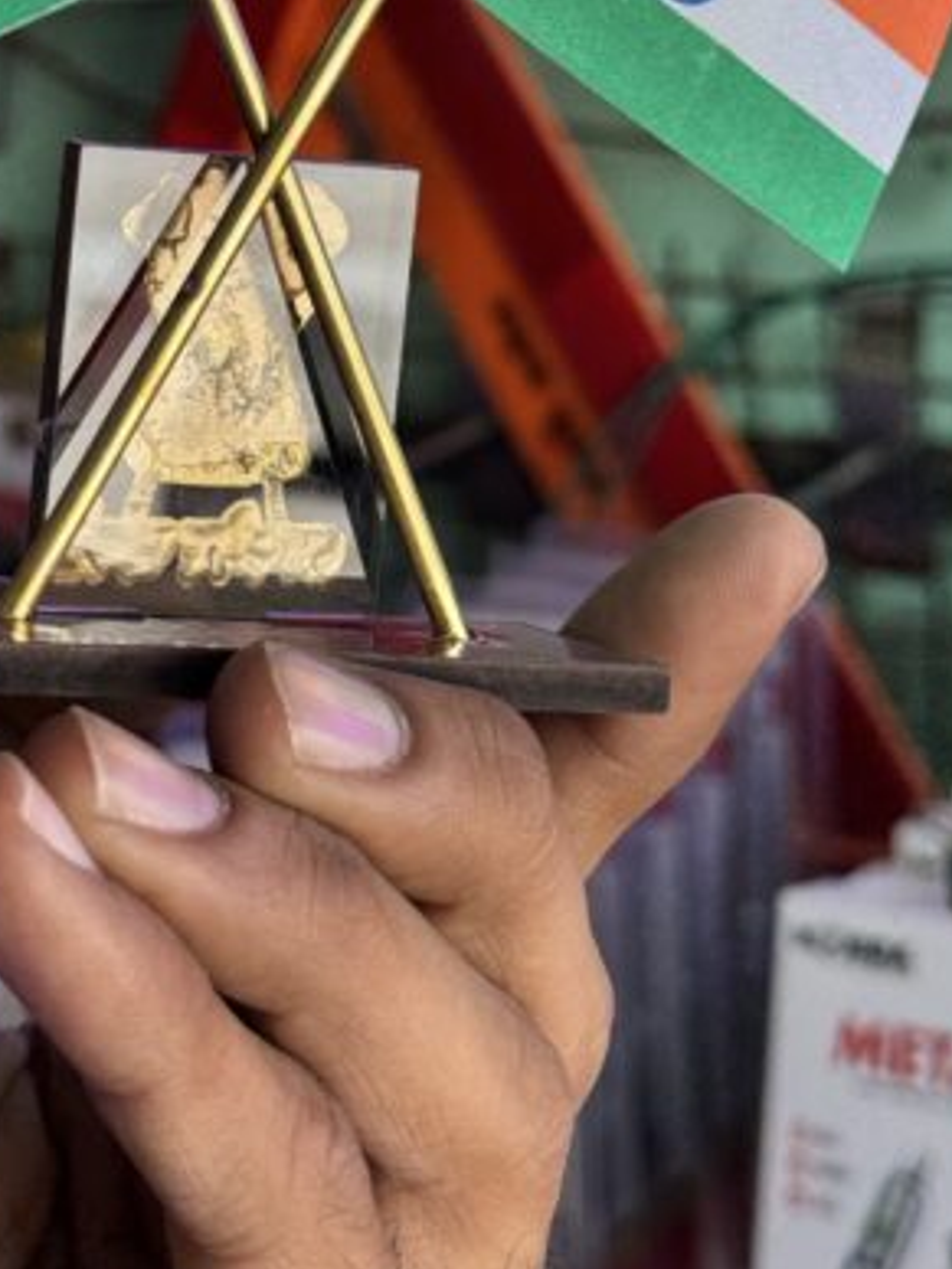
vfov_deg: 19.6
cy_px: 206
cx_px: 200
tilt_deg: -1.1
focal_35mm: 99
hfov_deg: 14.9
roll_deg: -0.4
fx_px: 3630
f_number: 1.78
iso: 50
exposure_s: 1/121
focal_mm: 6.76
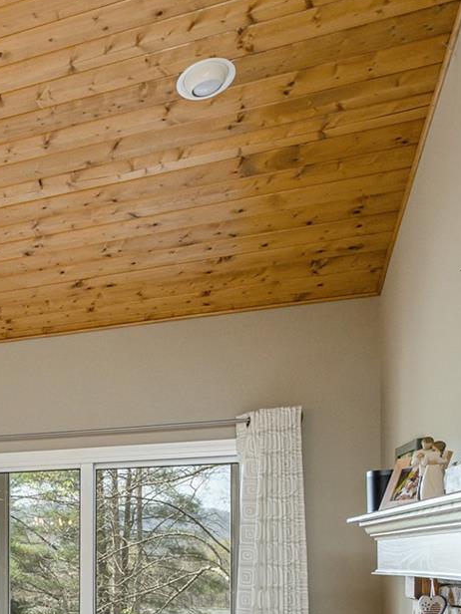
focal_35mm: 48
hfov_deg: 21.3
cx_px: -348
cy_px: 556
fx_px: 852
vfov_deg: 37.0
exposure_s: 1/40
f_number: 7.1
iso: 320
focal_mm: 15
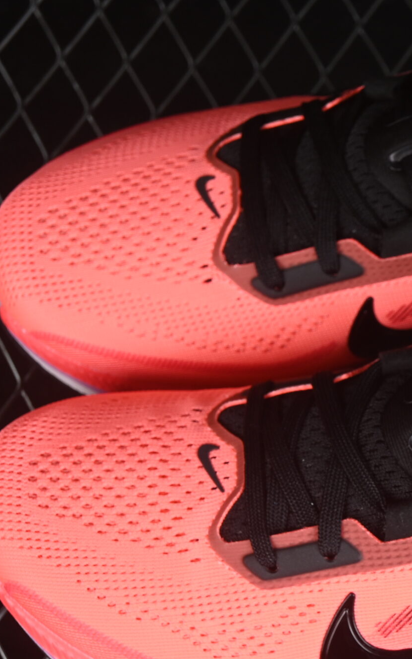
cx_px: 448
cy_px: 398
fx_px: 2641
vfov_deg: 14.2
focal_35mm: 147
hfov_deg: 8.8
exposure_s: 1/80
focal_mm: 50
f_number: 7.1
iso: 160
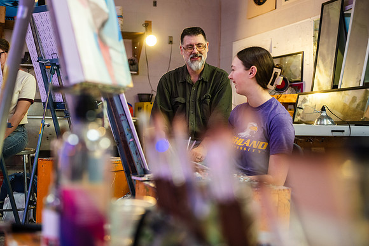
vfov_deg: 28.1
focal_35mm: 48
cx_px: 184
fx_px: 492
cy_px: 123
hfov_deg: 41.1
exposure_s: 1/80
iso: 1250
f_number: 3.2
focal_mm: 48
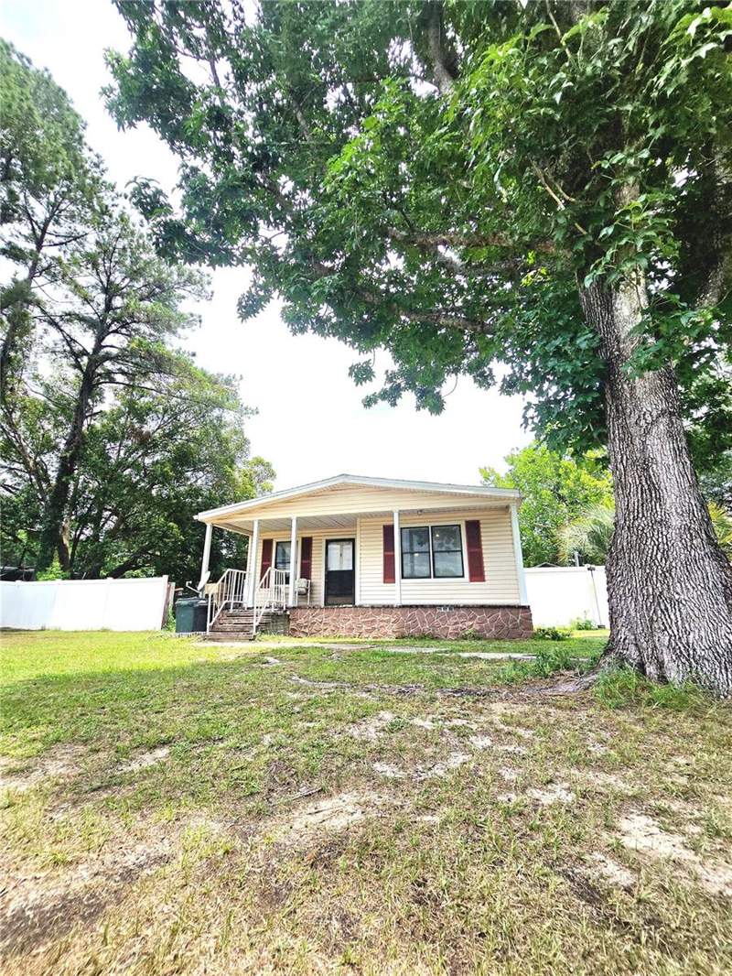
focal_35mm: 13
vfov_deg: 106.2
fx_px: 366
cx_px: 366
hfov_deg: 89.9
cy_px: 488
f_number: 2.2
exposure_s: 1/3333
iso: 50
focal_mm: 2.2
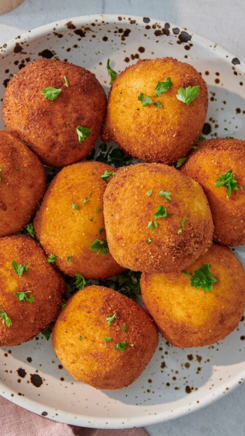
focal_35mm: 98
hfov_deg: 12.4
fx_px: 1132
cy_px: 202
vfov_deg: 21.8
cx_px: 119
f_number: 13
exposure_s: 1/200
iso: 640
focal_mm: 70
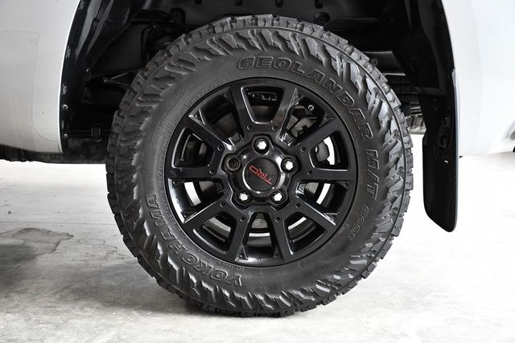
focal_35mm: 48
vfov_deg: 28.1
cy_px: 172
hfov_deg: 41.1
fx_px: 687
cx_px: 258
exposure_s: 1/400
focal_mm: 32
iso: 2500
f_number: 4
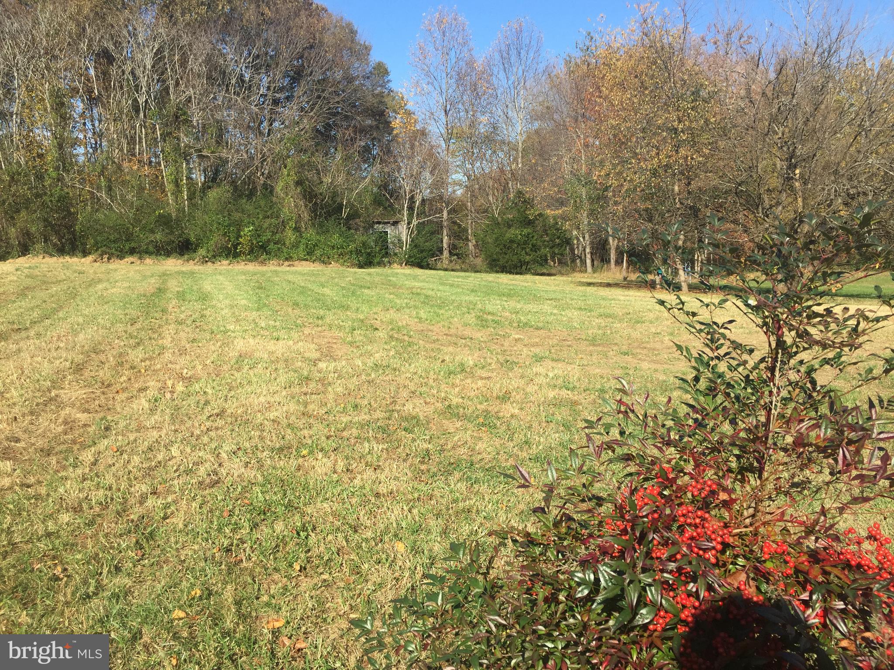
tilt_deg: -8.9
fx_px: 749
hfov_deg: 61.7
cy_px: 335
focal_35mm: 29
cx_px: 447
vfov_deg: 48.2
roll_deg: +0.0
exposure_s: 1/1199
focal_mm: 4.15
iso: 32
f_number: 2.2
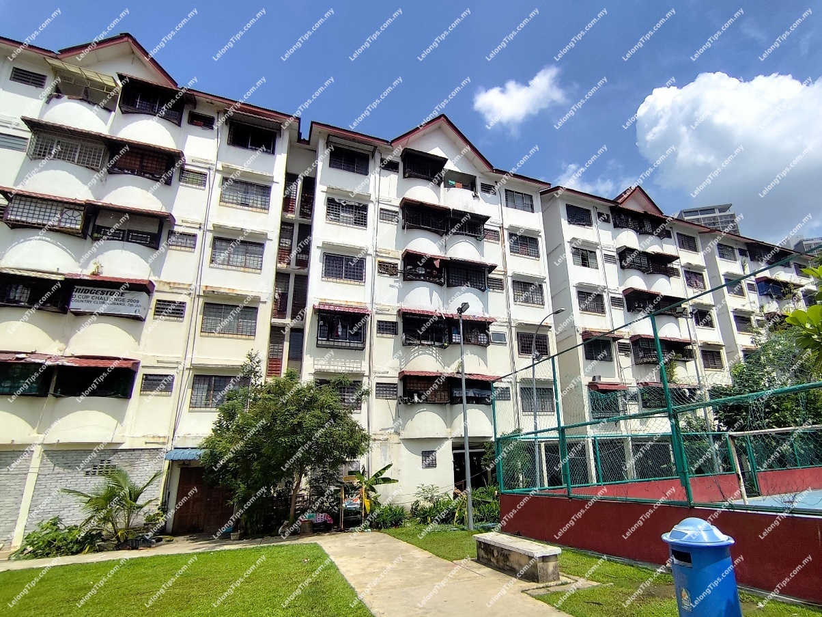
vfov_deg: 78.1
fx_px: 380
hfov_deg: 94.5
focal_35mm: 16
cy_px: 308
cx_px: 411
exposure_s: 1/2529
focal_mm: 1.65
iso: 50
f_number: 2.2
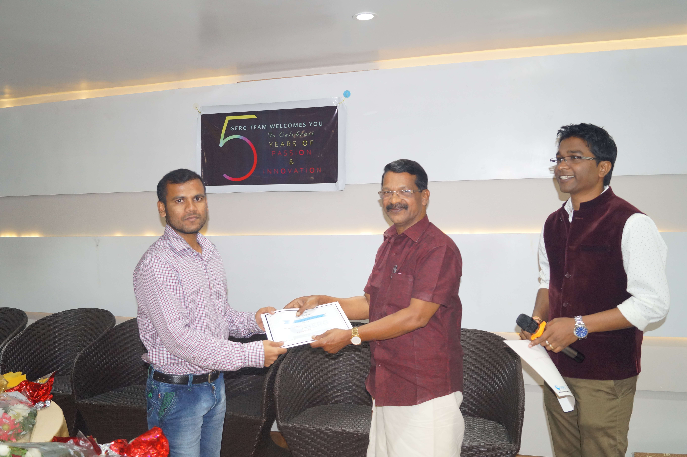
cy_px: 228
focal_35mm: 30
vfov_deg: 43.6
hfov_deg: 62.0
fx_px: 572
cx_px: 344
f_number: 4
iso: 800
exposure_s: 1/160
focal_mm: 20
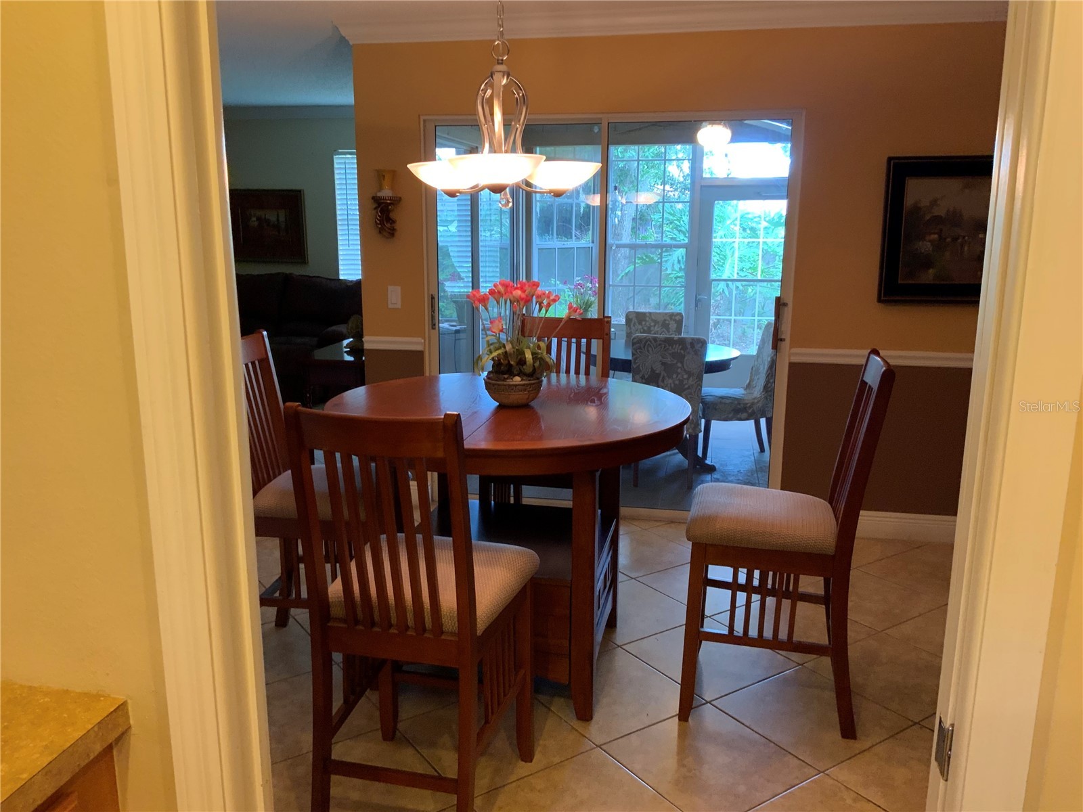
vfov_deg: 48.2
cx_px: 542
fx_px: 907
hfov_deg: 61.7
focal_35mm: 29
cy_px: 406
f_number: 1.8
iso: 200
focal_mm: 3
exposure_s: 1/60
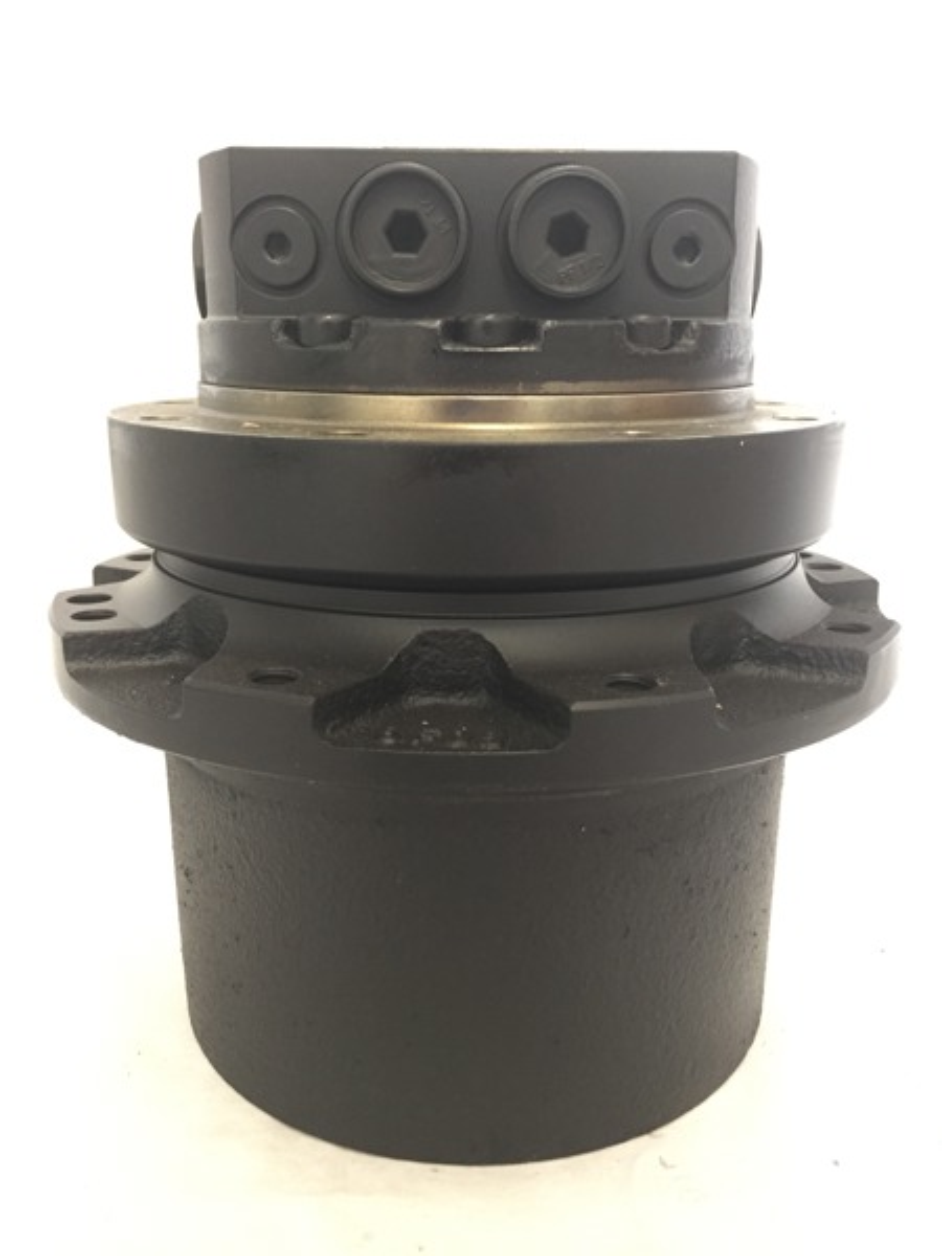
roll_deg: -0.4
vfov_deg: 61.7
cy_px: 628
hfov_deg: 48.2
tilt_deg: -14.3
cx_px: 471
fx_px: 1052
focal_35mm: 29
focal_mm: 4.15
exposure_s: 1/24
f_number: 2.2
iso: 250
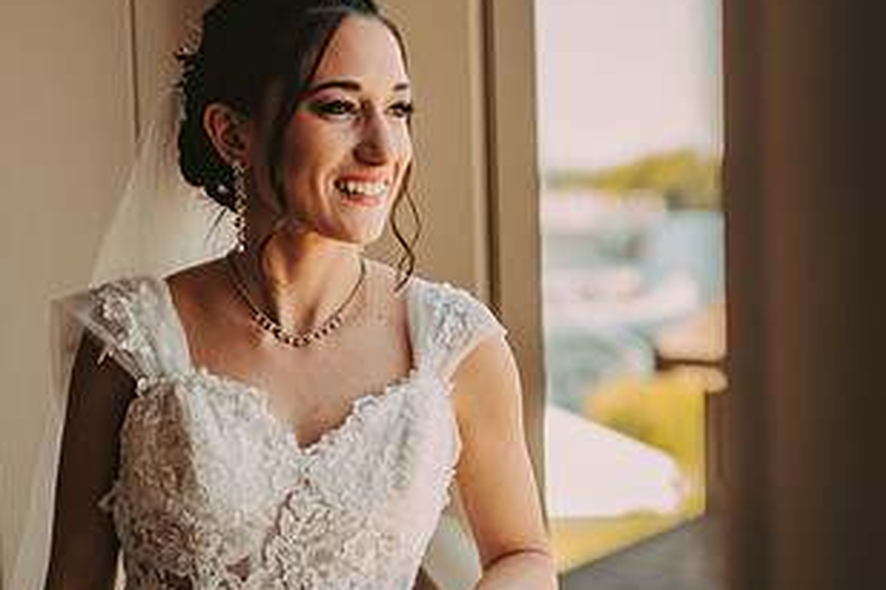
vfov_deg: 9.7
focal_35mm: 141
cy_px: 354
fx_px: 3470
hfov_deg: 14.5
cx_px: 622
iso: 800
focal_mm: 75
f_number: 2.8
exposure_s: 1/2000
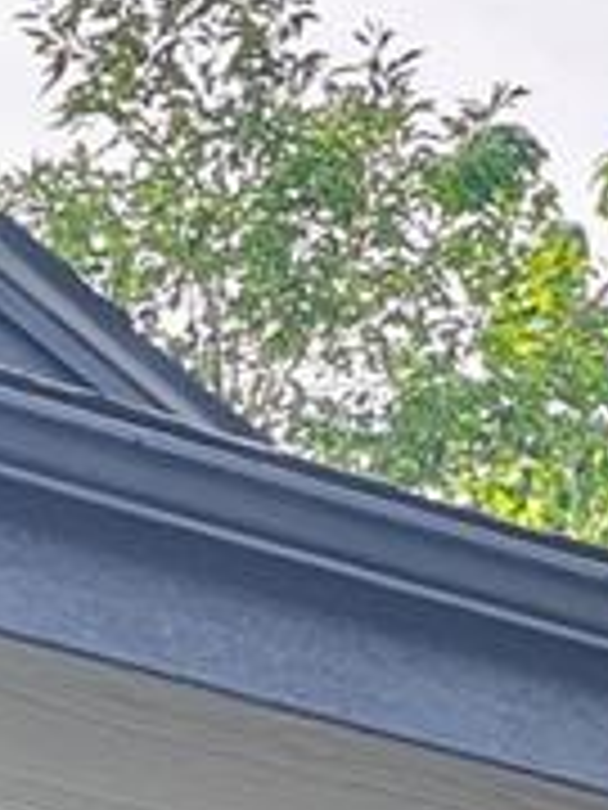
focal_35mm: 313
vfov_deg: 5.8
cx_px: -468
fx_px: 7330
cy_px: 2596
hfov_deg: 4.7
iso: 50
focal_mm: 7.1
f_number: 2
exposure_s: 1/331
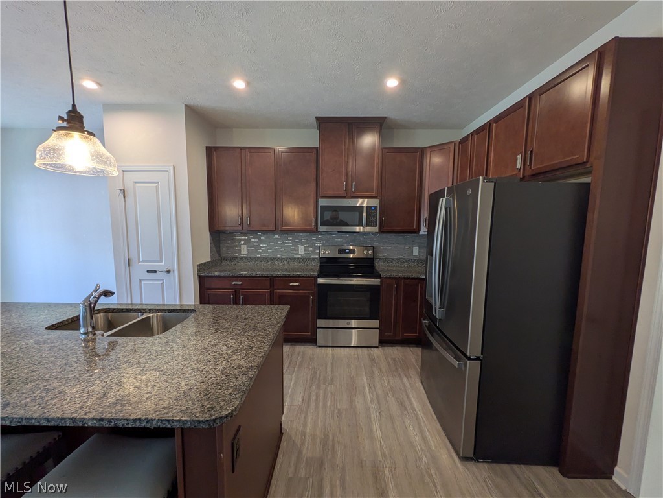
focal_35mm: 14
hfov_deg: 102.1
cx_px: 332
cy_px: 249
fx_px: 268
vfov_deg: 85.7
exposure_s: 1/120
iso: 230
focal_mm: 1.85
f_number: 2.2
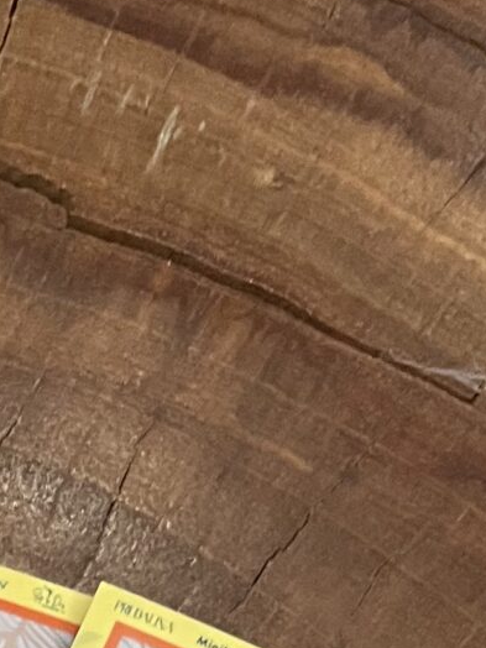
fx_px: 2377
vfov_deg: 13.8
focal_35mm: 127
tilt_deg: -78.5
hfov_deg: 11.0
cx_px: -360
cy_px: 1169
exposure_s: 1/60
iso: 200
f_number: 1.6
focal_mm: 5.1
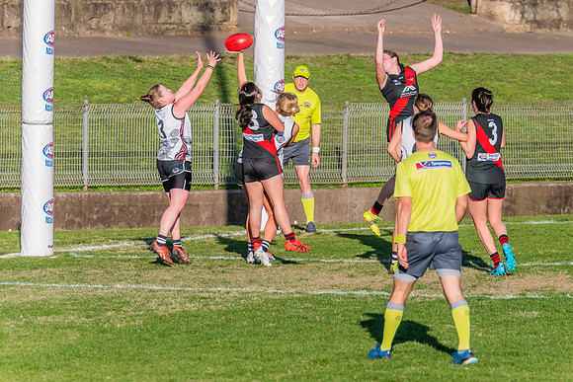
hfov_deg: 3.8
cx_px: 320
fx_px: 8585
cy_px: 170
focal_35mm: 539
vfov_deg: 2.6
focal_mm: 420
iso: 800
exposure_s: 1/1250
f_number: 10
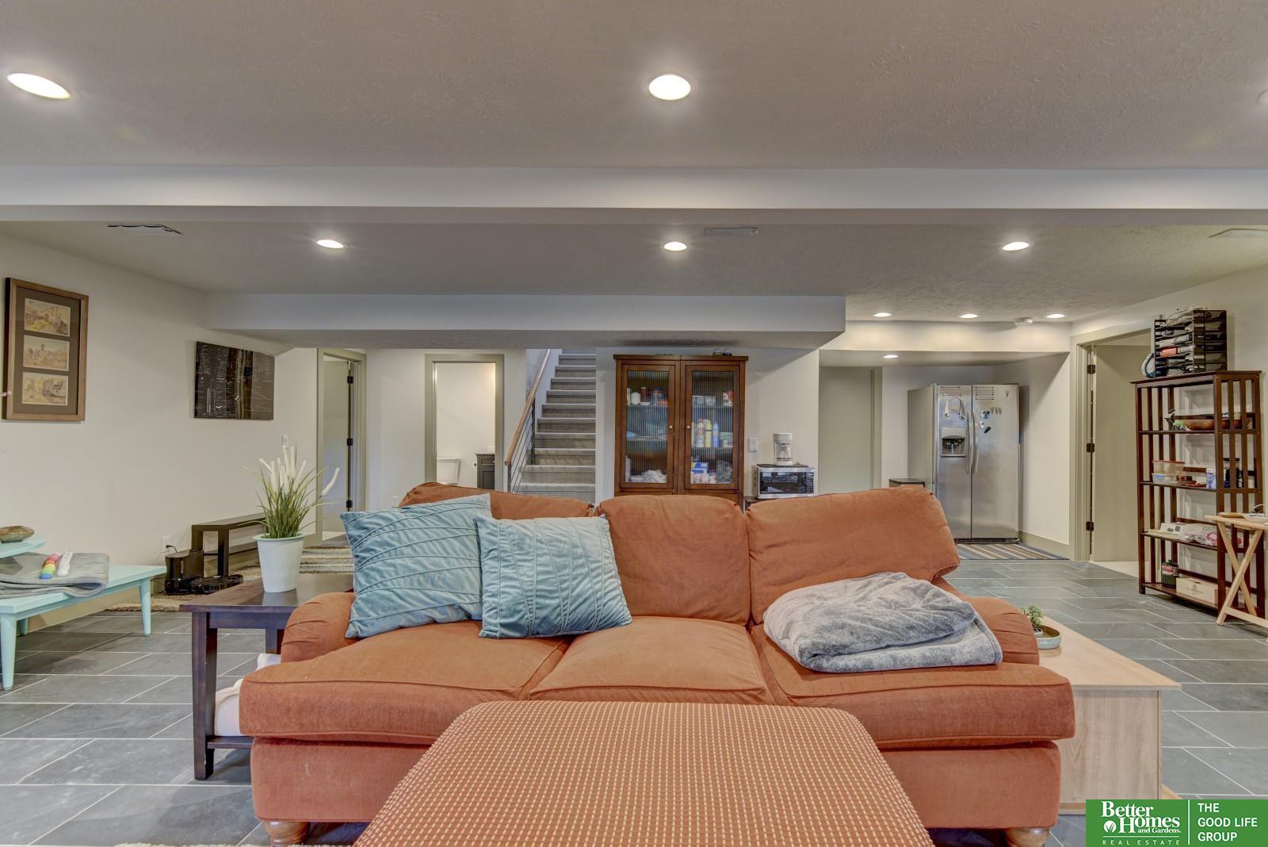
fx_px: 564
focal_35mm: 16
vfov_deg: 73.8
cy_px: 424
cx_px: 634
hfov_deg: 96.7
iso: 400
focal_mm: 16
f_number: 8
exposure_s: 1/3.33
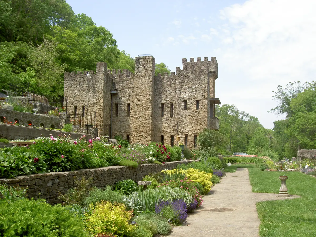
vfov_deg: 36.8
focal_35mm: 39
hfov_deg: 47.9
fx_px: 356
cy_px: 118
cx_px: 158
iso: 50
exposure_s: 1/250
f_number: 4.7
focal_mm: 8
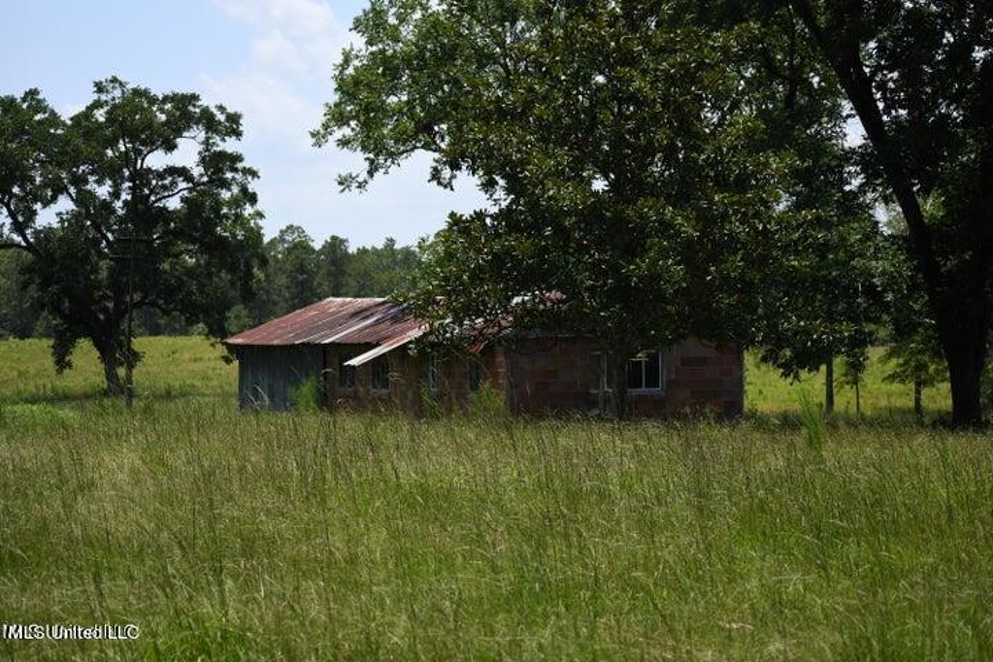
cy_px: 331
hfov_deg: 19.5
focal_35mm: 105
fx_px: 2896
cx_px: 496
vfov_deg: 13.0
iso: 800
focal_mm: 70
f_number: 4.5
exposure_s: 1/6400
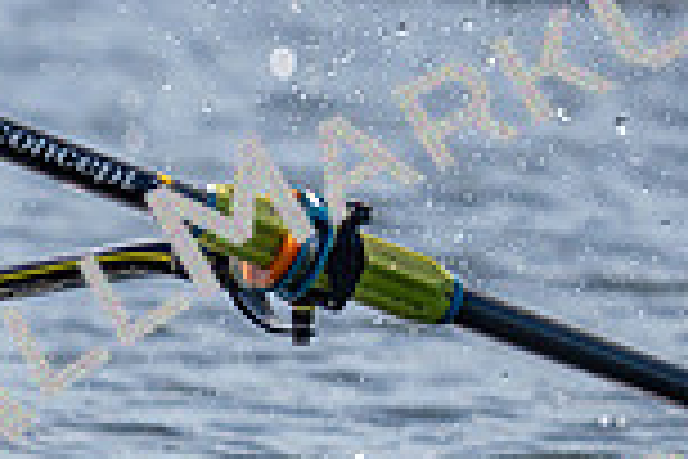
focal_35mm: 1136
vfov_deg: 1.2
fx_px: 21709
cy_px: 101
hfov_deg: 1.8
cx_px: -526
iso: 200
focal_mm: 300
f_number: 6.3
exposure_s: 1/2000
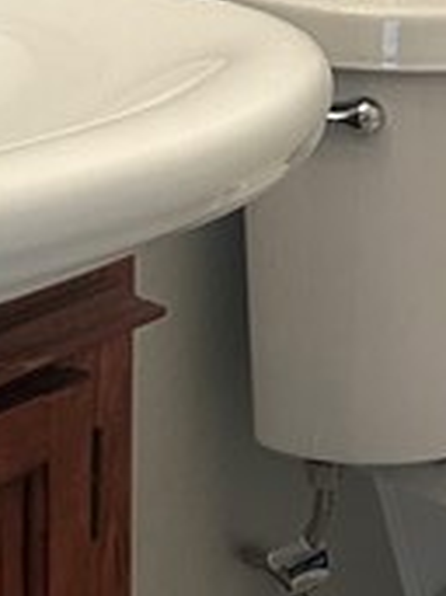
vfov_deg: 12.5
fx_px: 2683
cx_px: 456
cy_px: -10
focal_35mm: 156
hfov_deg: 9.4
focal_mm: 5.7
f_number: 1.5
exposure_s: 1/60
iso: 200
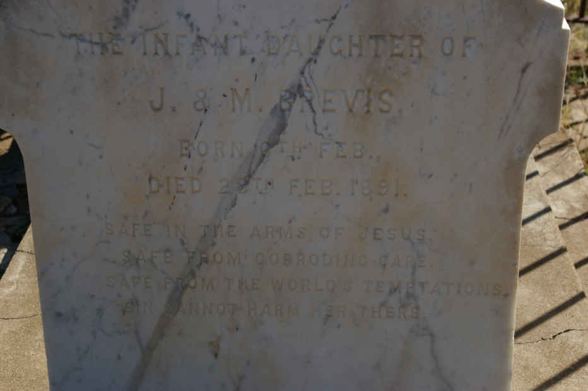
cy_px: 196
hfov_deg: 29.9
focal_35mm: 68
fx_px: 1102
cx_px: 294
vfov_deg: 20.1
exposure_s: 1/250
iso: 200
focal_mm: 45
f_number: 11
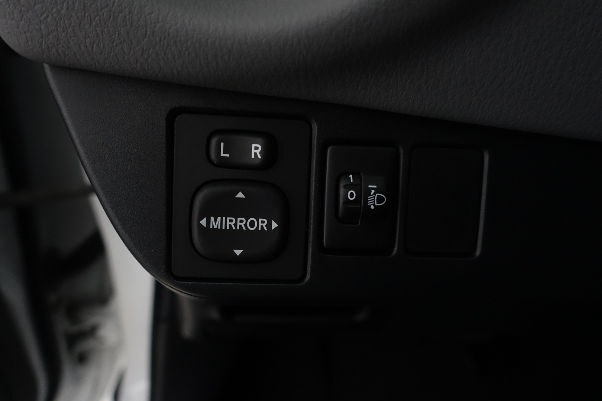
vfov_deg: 53.1
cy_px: 200
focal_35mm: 24
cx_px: 301
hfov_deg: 73.7
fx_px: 401
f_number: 2.5
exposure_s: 1/60
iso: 1000
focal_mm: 8.8
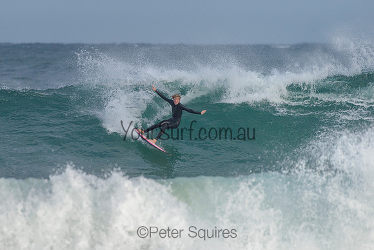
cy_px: 98
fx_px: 6365
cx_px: 146
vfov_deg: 2.2
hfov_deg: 3.4
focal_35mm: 613
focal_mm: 500
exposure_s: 1/2000
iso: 400
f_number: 5.6
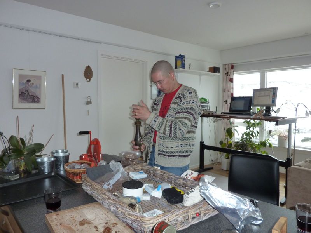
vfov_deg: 54.9
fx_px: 225
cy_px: 116
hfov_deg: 69.4
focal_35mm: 25
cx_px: 156
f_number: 3.3
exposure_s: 1/30
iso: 160
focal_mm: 4.1
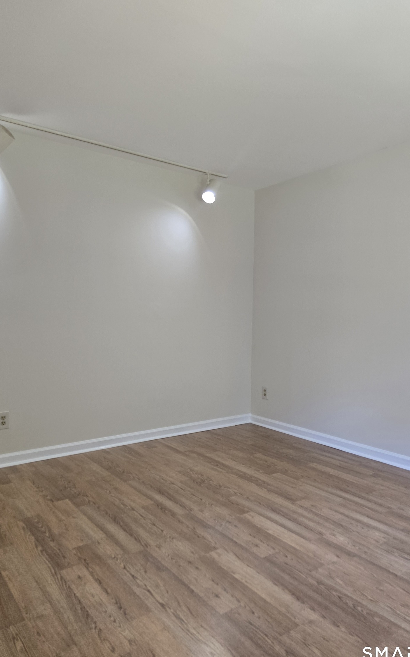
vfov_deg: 72.6
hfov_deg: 49.3
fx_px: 447
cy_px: 329
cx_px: 212
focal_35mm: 25
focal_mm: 6.3
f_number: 1.7
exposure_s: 1/120
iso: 320
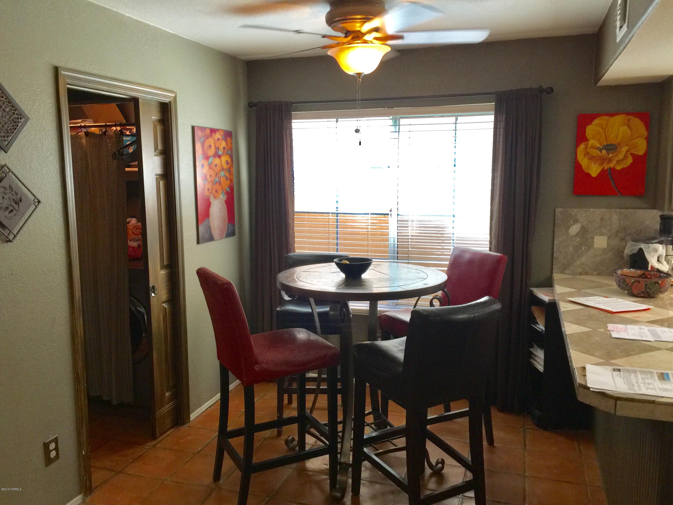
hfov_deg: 61.7
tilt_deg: -7.5
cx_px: 336
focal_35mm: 29
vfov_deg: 48.2
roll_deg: -0.3
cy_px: 252
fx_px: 564
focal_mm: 4.15
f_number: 2.2
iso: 40
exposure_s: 1/30
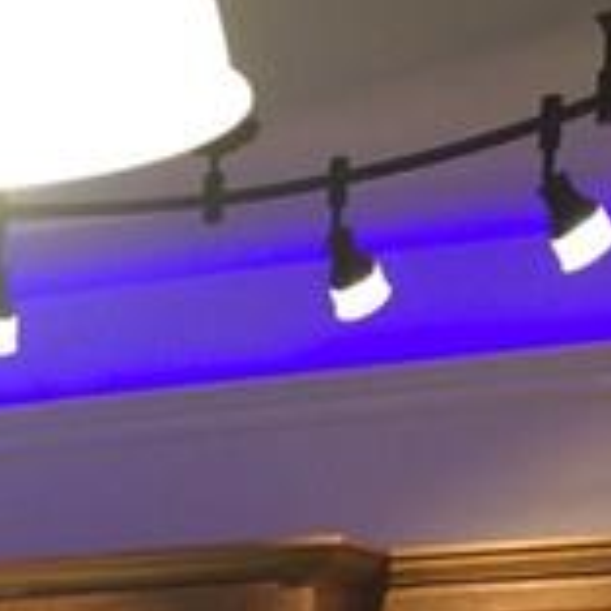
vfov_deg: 11.7
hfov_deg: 12.9
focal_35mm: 126
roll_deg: +0.9
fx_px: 2516
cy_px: 1402
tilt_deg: -13.3
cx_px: -380
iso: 40
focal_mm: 4.15
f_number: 2.2
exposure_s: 1/30
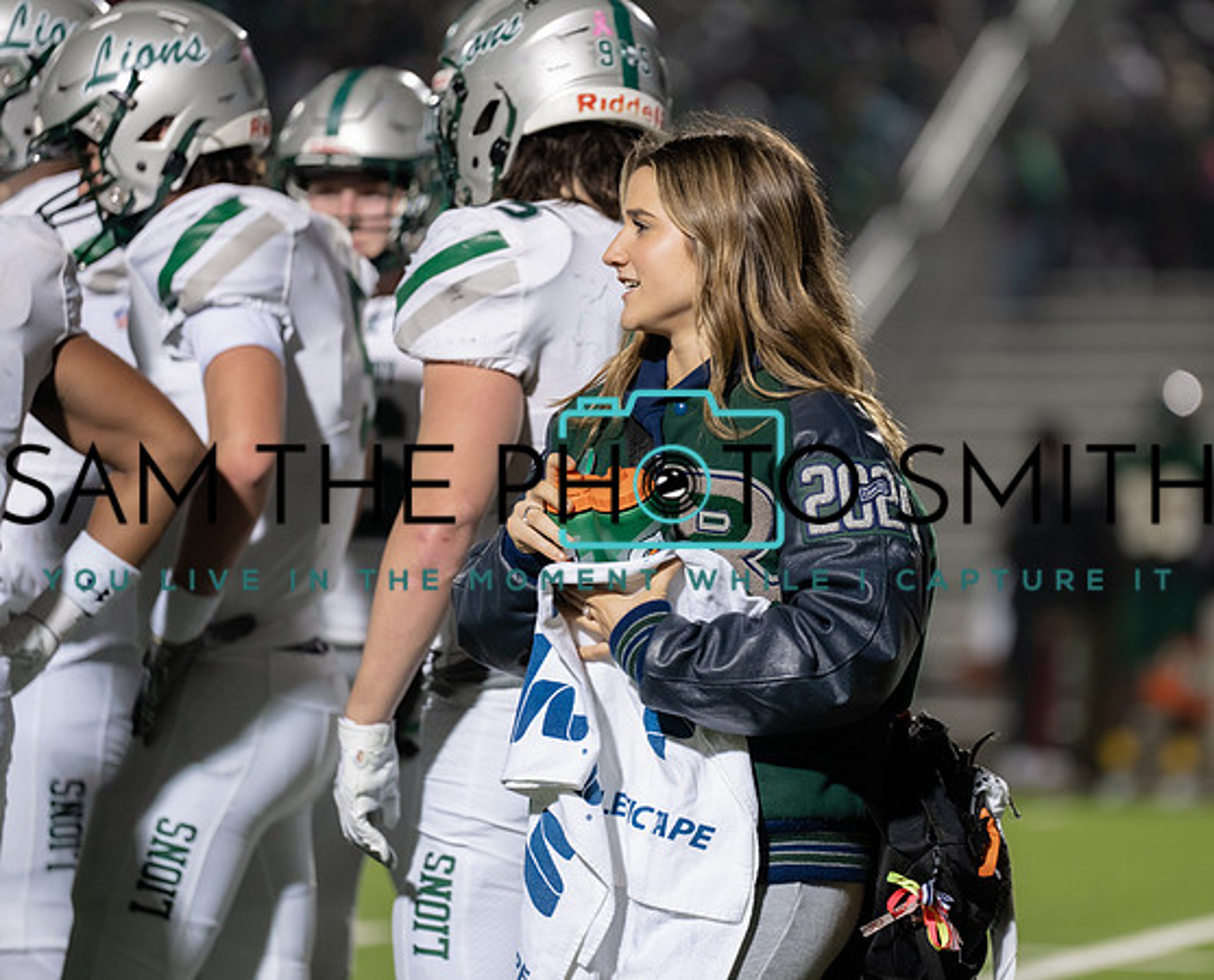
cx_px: 818
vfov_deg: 6.2
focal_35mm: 252
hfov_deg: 7.6
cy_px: 435
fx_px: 9089
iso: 1000
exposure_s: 1/500
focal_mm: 200
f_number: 2.8
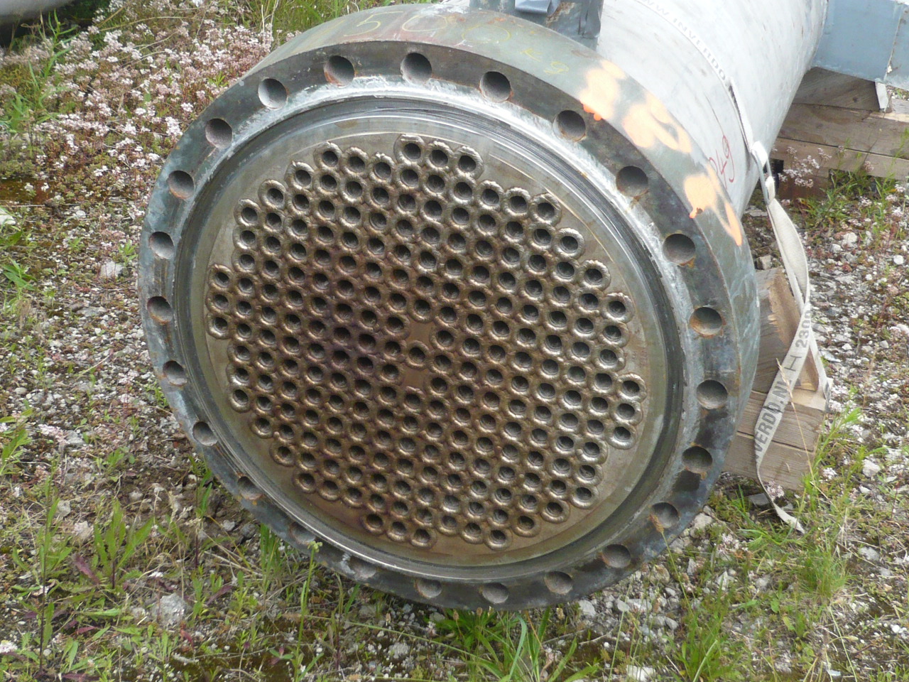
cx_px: 454
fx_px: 1707
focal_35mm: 65
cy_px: 341
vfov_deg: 22.6
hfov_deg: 29.8
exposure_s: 1/500
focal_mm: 7
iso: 200
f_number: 3.4
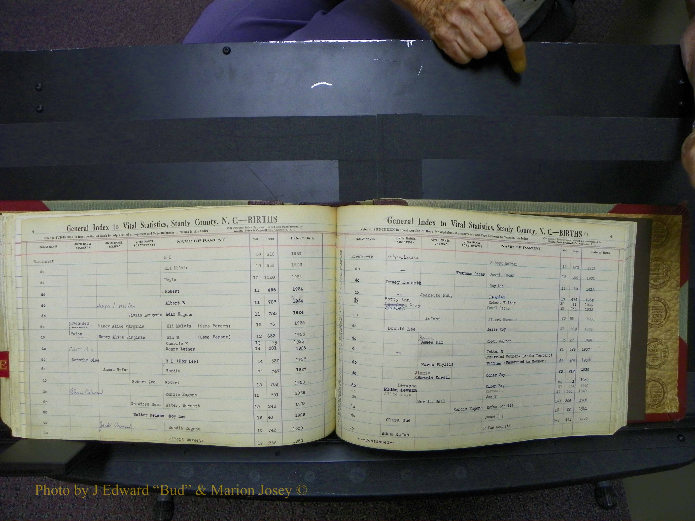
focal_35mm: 26
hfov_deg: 67.3
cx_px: 348
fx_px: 522
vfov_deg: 53.1
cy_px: 260
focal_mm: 4.6
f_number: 2.8
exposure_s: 1/30
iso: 125
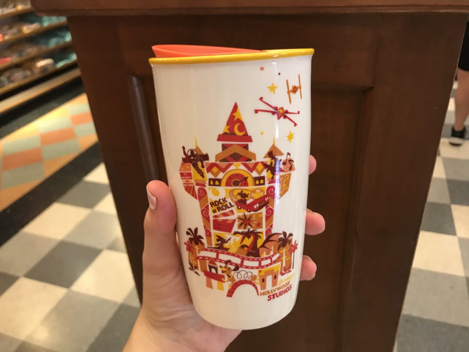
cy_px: 176
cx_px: 234
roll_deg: +4.3
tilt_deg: -30.4
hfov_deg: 63.4
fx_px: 379
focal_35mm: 28
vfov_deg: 49.7
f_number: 1.8
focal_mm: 3.99
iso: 64
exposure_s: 1/15
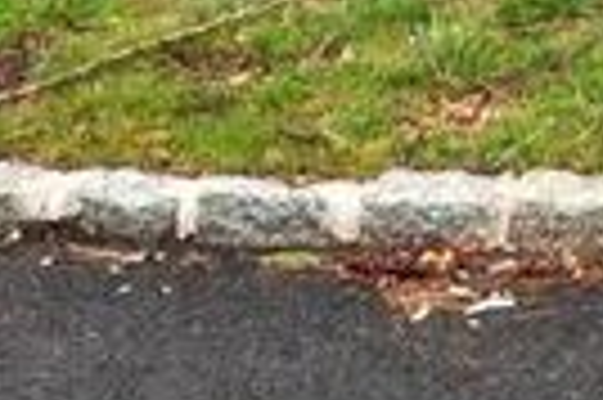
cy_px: -378
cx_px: 1076
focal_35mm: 115
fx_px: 1924
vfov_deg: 10.9
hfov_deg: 15.4
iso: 180
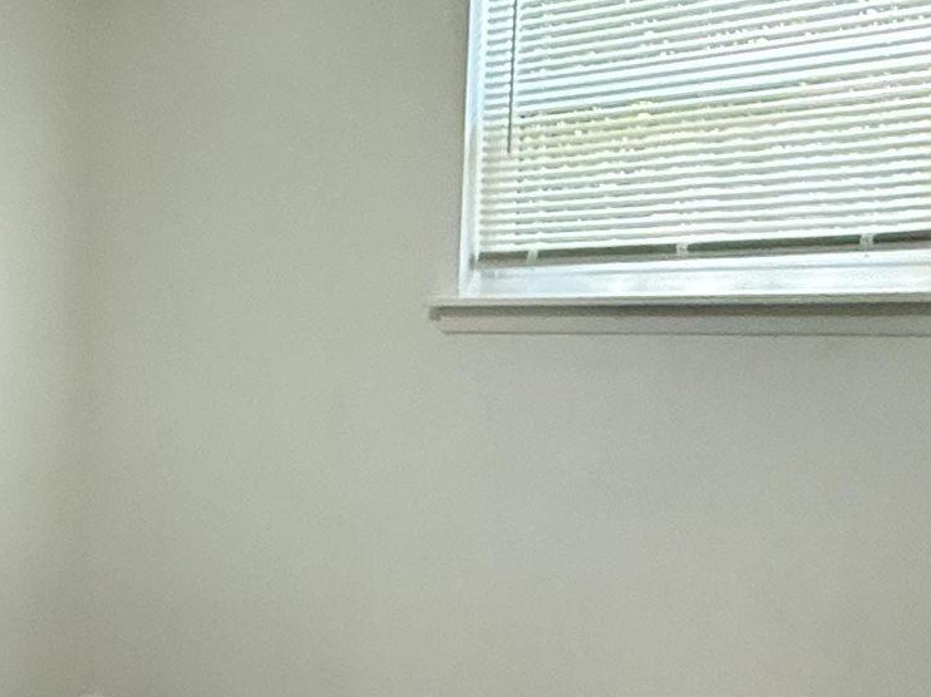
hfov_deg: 28.8
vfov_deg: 24.7
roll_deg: +1.6
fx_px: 1559
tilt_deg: -10.7
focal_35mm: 58
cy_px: 573
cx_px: -187
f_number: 2.2
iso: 250
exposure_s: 1/60
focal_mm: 2.22
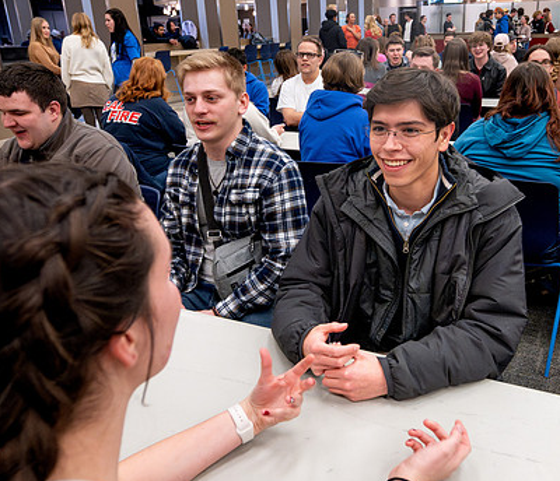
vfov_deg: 47.6
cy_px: 229
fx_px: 546
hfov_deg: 54.0
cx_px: 331
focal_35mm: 32
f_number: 4
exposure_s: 1/200
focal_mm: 15
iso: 2500
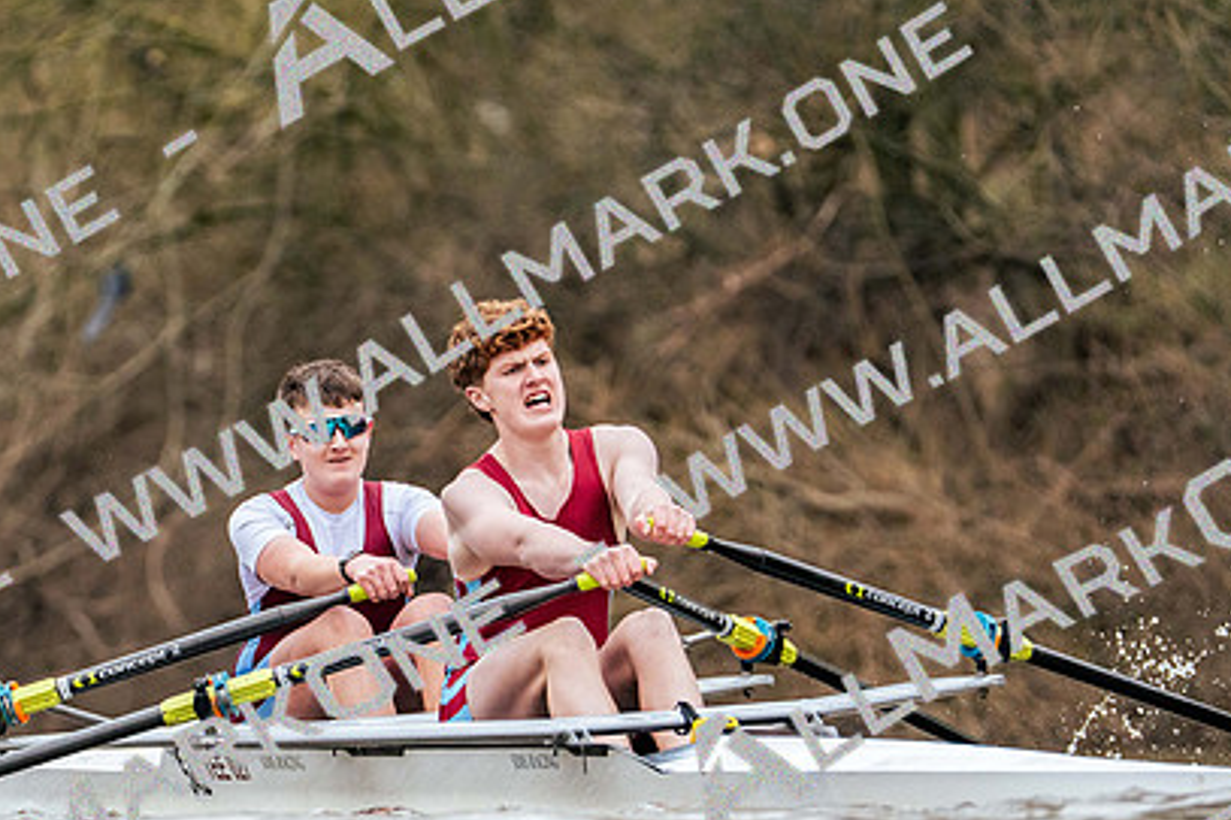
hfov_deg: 3.2
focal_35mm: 639
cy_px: 570
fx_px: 21840
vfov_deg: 2.1
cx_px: 436
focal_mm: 448
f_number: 6.3
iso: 5000
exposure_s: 1/2000
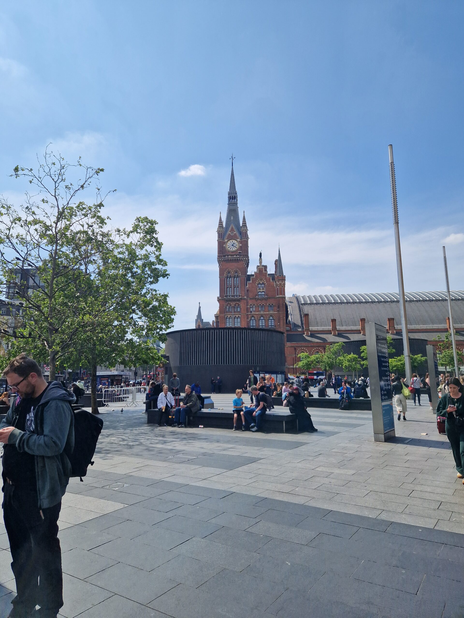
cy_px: 309
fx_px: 411
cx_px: 232
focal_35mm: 23
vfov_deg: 73.9
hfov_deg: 58.9
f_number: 1.8
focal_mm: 5.4
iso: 50
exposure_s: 1/2488
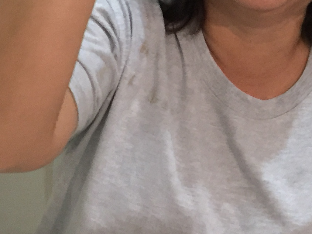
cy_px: 7
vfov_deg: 13.1
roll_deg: -1.8
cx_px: 343
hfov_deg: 17.0
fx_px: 1010
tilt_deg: -4.7
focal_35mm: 112
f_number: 2.2
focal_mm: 4.15
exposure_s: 1/4
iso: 160
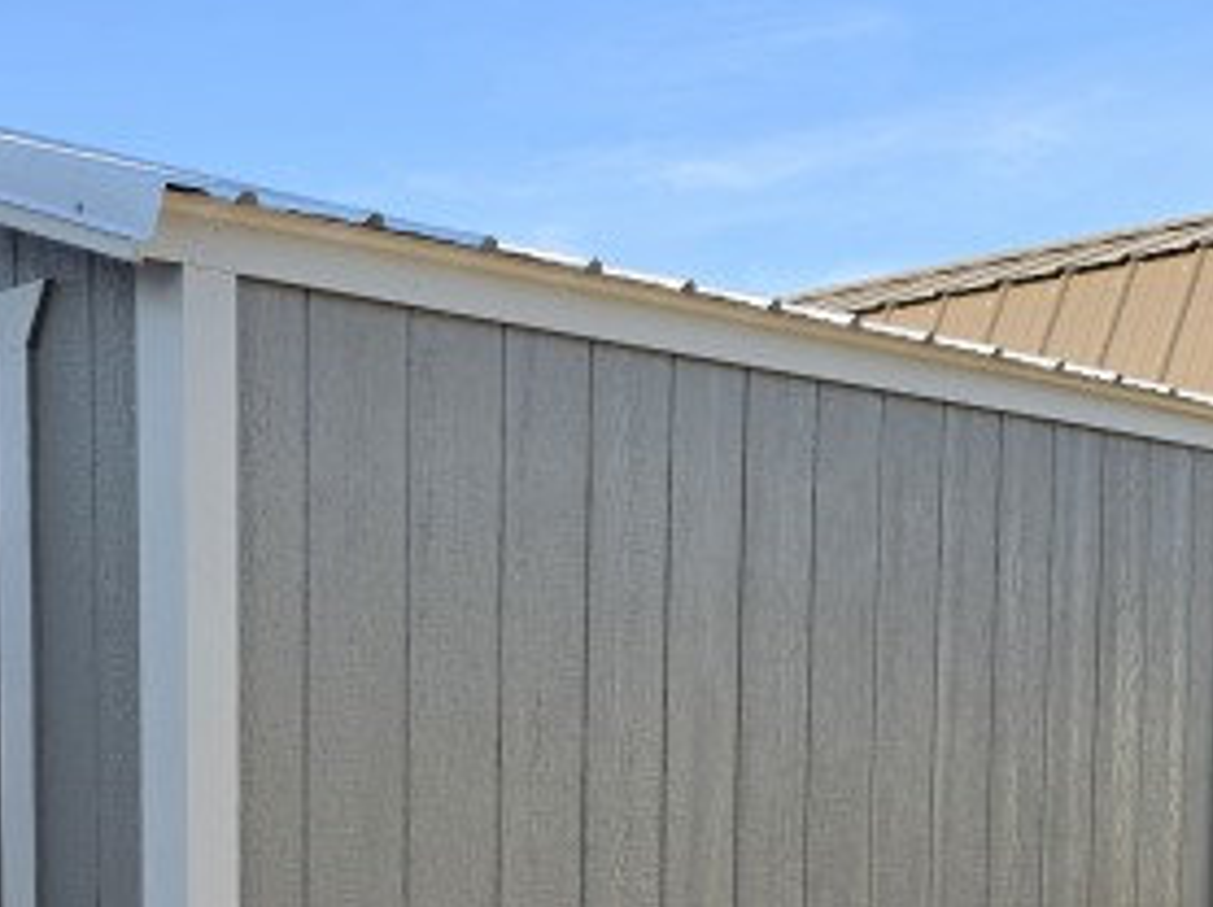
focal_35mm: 53
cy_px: 859
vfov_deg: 26.3
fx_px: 1856
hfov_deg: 34.8
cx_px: 205
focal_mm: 6.5
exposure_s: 1/2302
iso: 64
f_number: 1.4
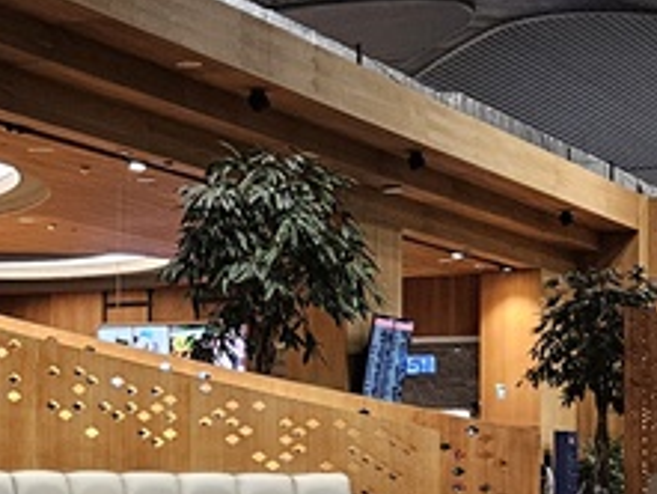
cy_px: 351
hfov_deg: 18.0
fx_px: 1975
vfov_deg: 14.2
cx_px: -116
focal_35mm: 104
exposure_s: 1/100
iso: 500
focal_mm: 5.4
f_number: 1.8
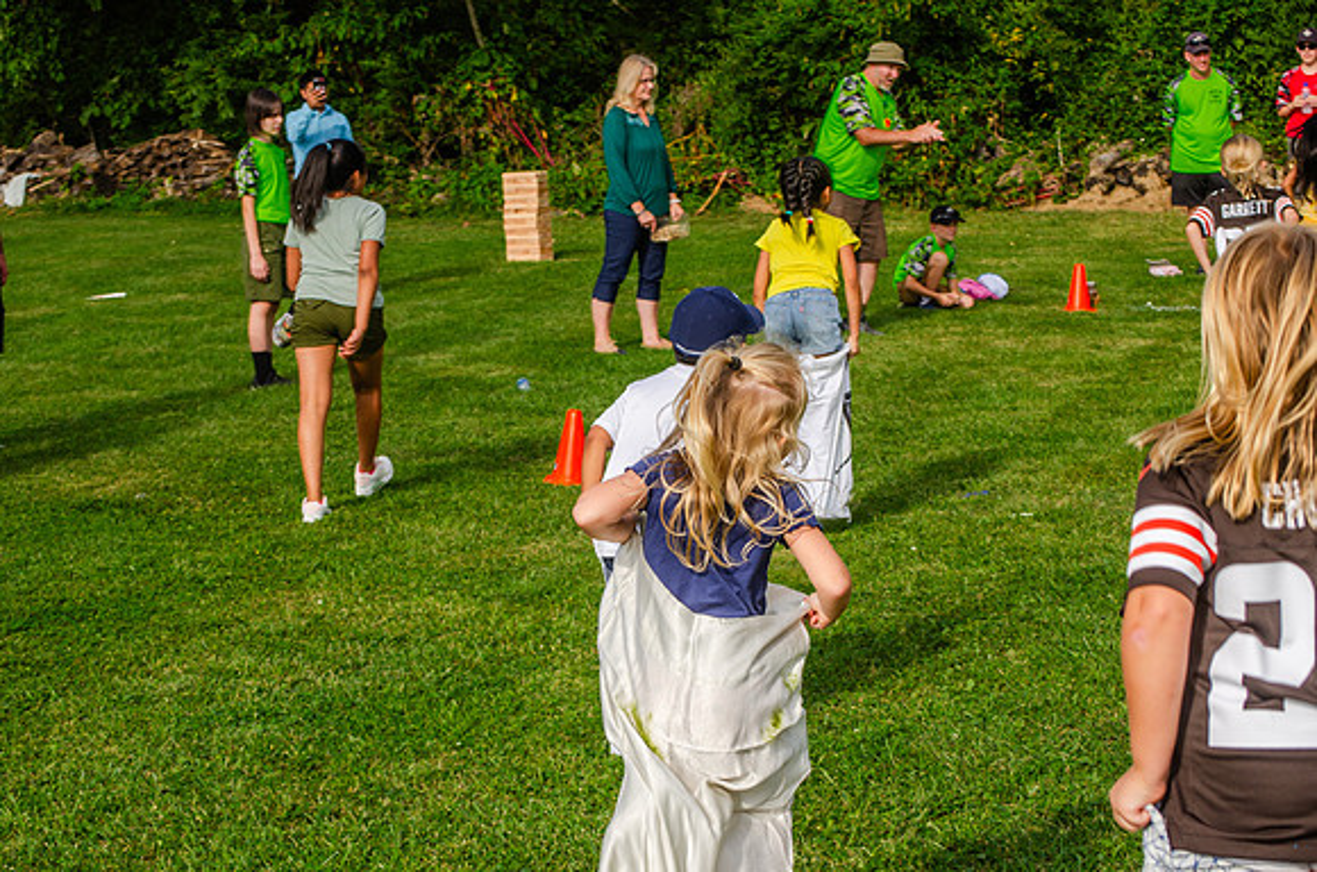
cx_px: 658
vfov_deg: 16.5
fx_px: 3012
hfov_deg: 24.7
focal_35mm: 82
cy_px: 436
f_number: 8
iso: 125
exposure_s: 1/250
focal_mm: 55
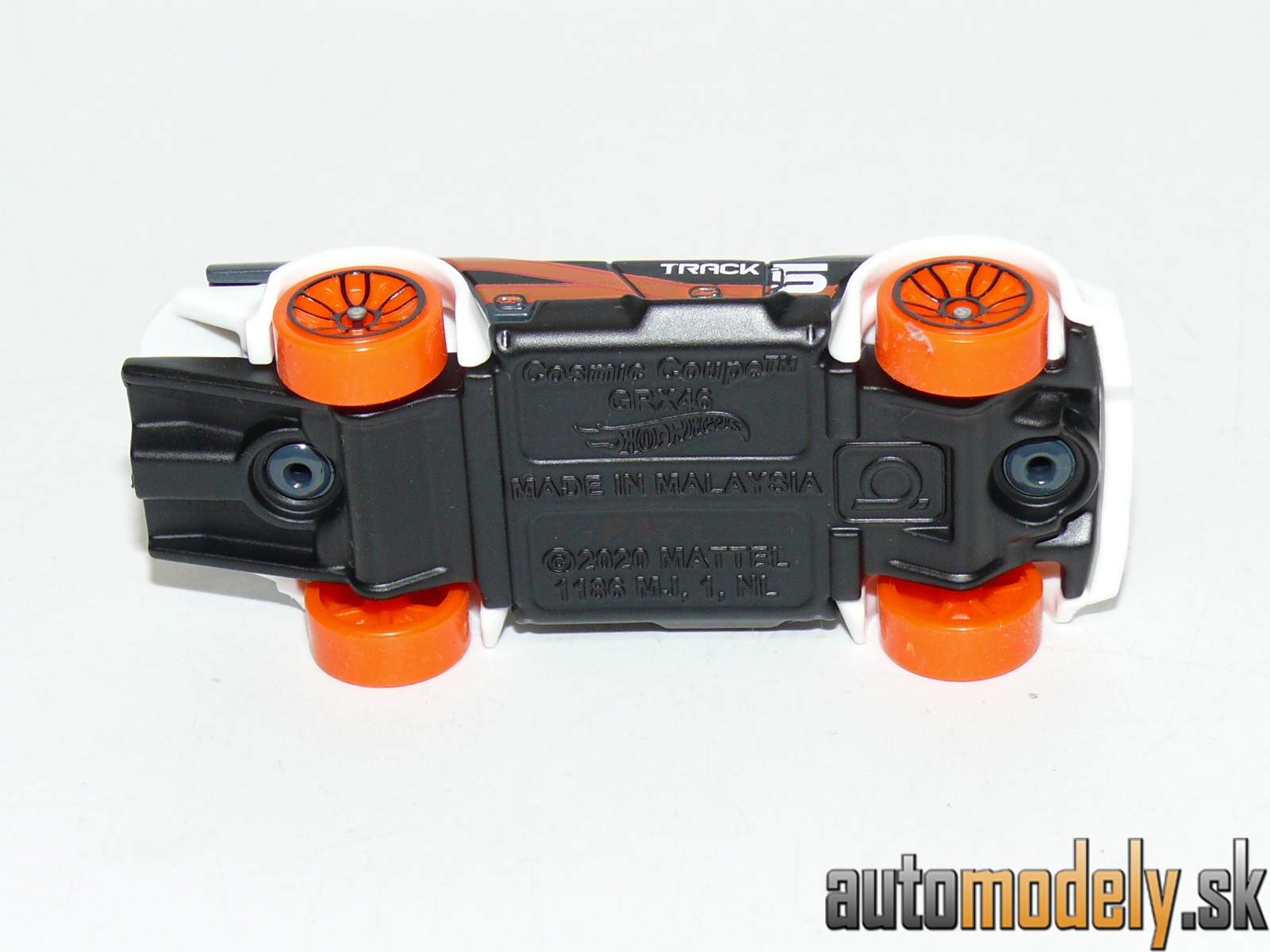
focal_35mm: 103
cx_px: 635
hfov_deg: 19.1
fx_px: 3779
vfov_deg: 14.4
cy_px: 476
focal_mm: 13.4
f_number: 4
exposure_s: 1/30
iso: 100
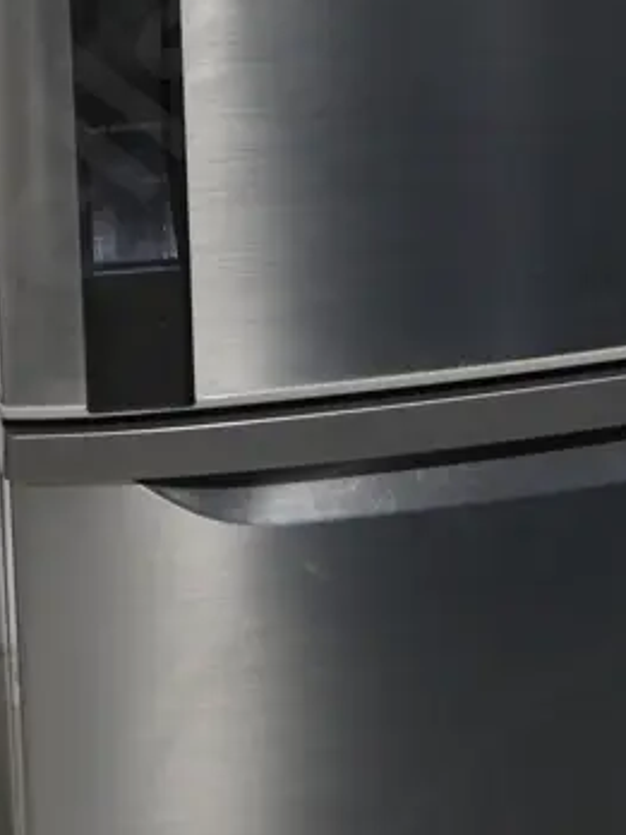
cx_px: 344
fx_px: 2411
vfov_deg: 18.6
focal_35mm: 100
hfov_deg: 14.8
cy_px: -154
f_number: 4
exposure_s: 1/60
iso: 640
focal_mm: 17
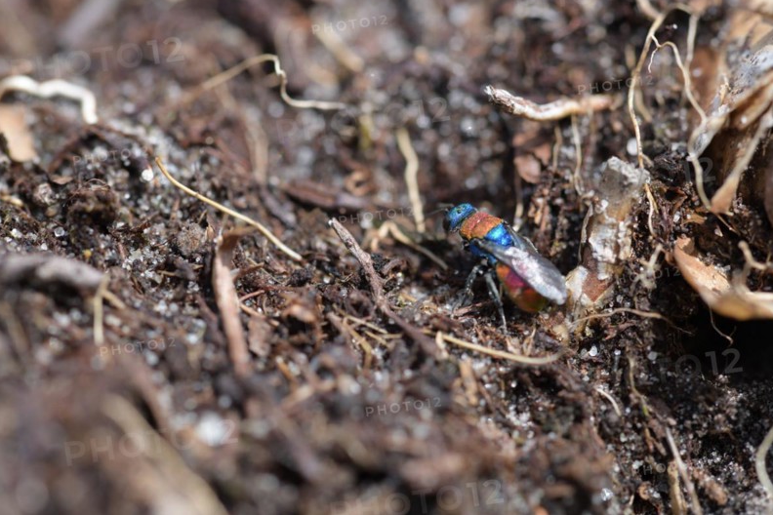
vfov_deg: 12.9
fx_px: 2276
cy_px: 256
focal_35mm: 106
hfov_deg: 19.3
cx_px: 386
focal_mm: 105
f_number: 9
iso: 140
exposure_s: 1/200
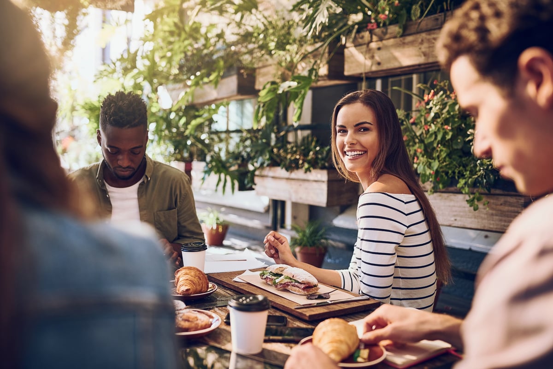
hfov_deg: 54.4
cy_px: 184
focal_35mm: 35
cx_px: 276
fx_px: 538
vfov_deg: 37.9
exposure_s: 1/320
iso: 200
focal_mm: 35
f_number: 2.2
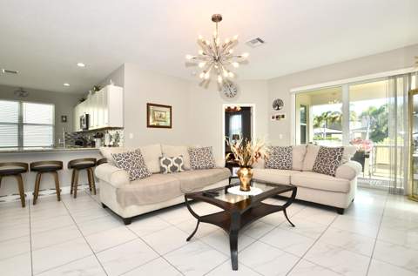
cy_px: 138
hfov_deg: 100.6
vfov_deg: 77.0
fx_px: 174
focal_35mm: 15
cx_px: 209
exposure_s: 1/125
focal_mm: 10
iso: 110
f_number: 5.6
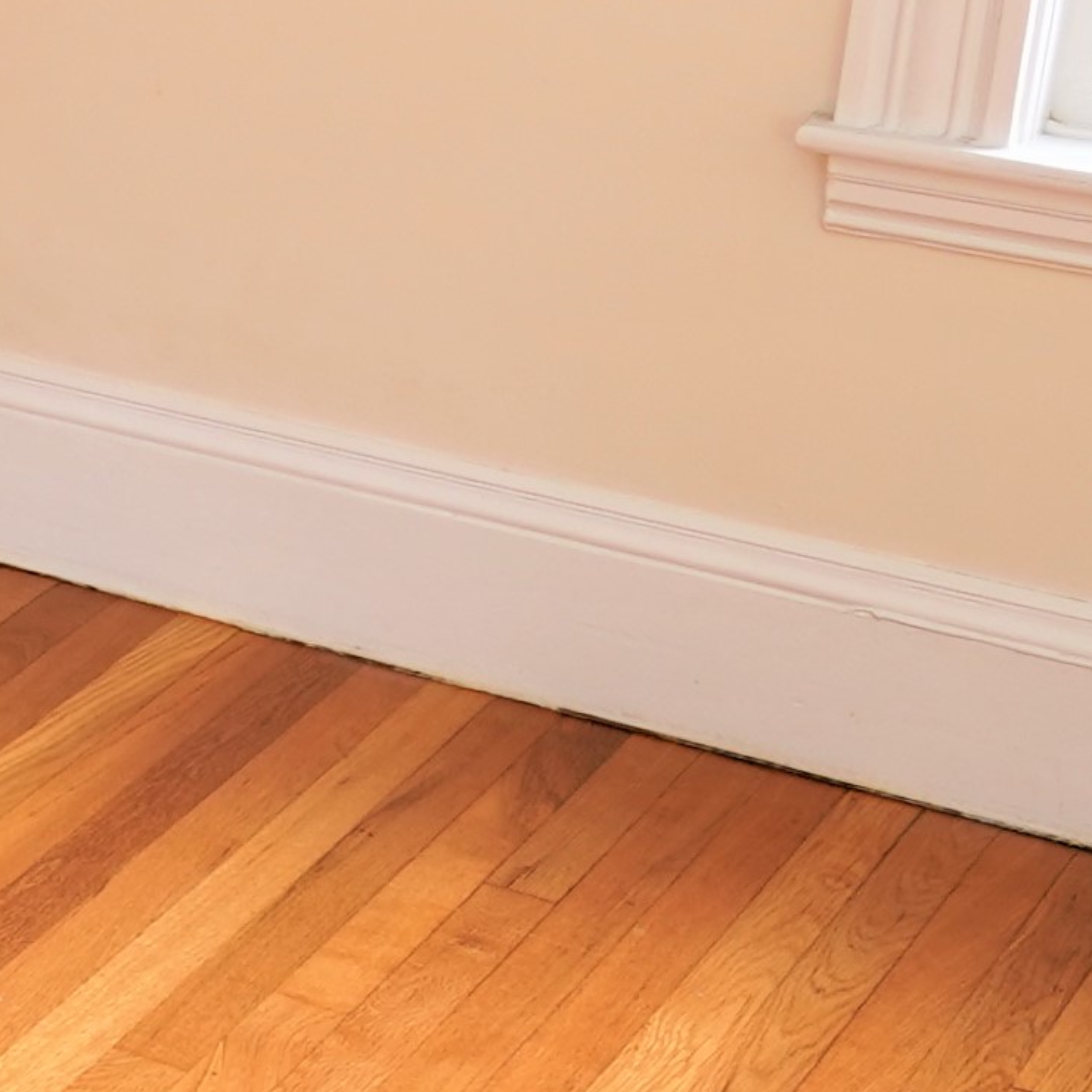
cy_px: 86
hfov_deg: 12.0
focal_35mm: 106
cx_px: -1772
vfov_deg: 16.2
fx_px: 3783
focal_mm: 16
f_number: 4
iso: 250
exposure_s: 1/60
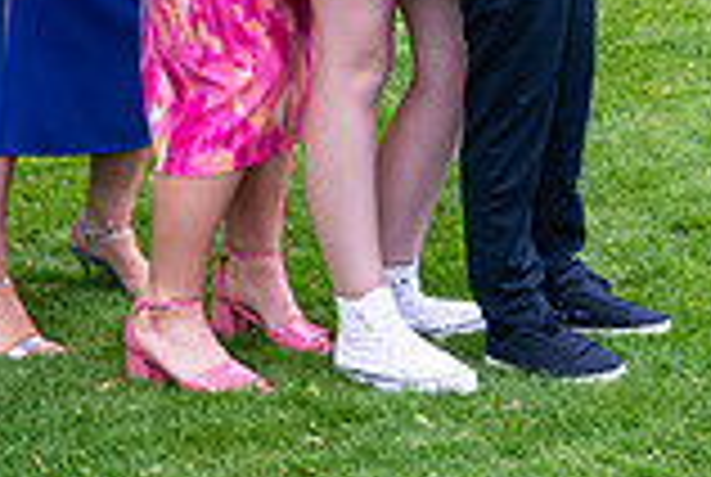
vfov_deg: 8.8
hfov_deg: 13.0
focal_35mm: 154
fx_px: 3047
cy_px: -173
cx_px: 846
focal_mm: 42
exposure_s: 1/200
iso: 200
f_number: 5
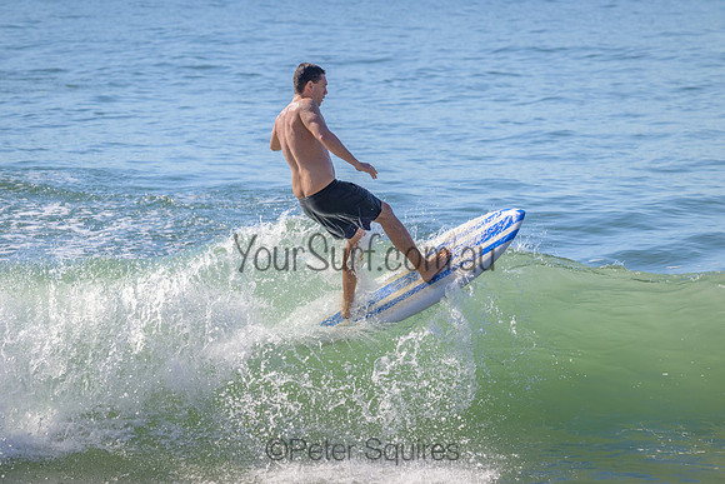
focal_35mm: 480
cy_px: 242
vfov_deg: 2.9
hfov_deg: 4.3
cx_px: 362
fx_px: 9668
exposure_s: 1/2000
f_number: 10
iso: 640
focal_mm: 480
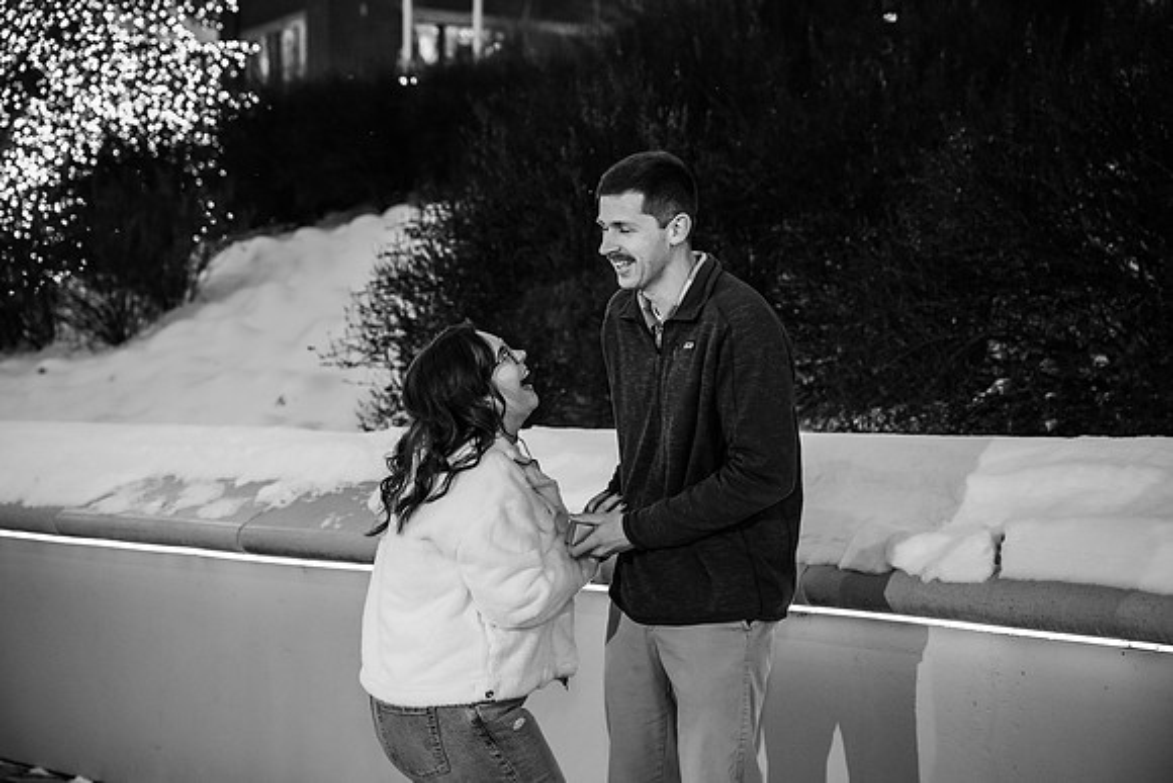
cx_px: 586
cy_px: 392
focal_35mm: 70
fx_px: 2281
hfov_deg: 28.8
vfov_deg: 19.5
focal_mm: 70
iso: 1000
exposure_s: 1/200
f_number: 4.5
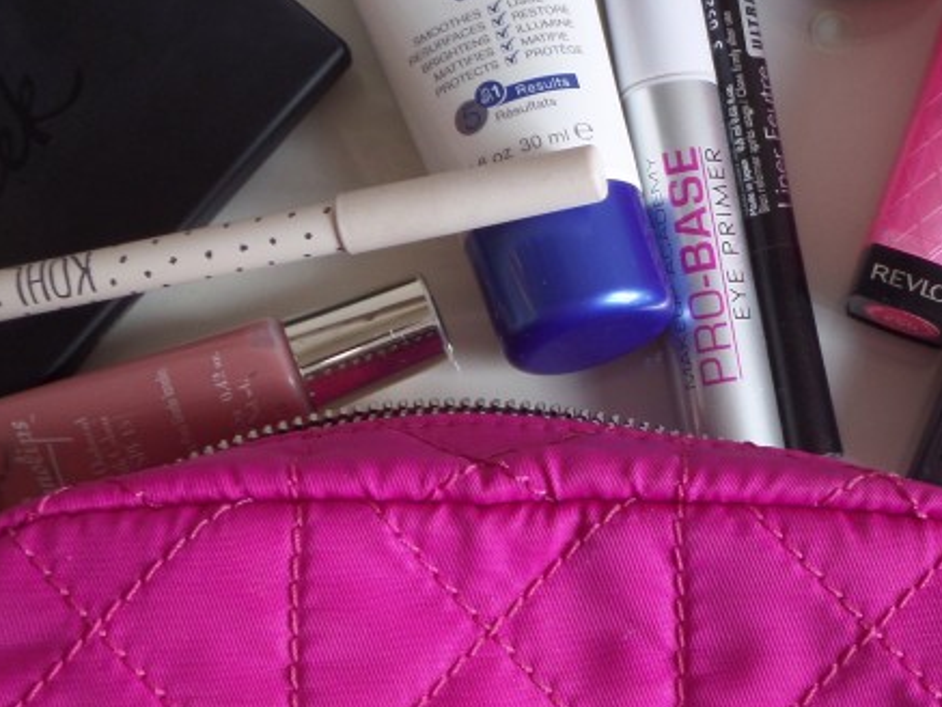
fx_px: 2042
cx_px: 647
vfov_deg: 19.6
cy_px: 457
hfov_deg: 25.8
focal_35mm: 75
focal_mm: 5.3
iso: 100
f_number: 3.4
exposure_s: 1/45
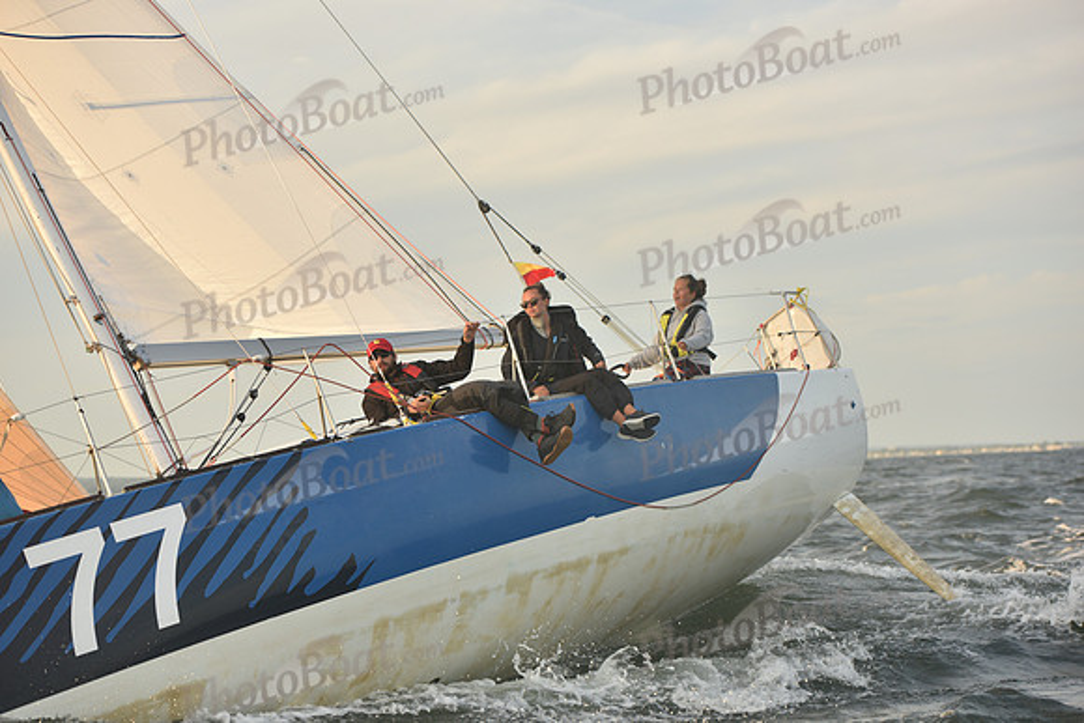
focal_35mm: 92
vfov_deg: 14.9
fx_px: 2771
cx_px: 542
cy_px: 362
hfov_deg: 22.1
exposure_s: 1/640
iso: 250
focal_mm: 92
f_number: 4
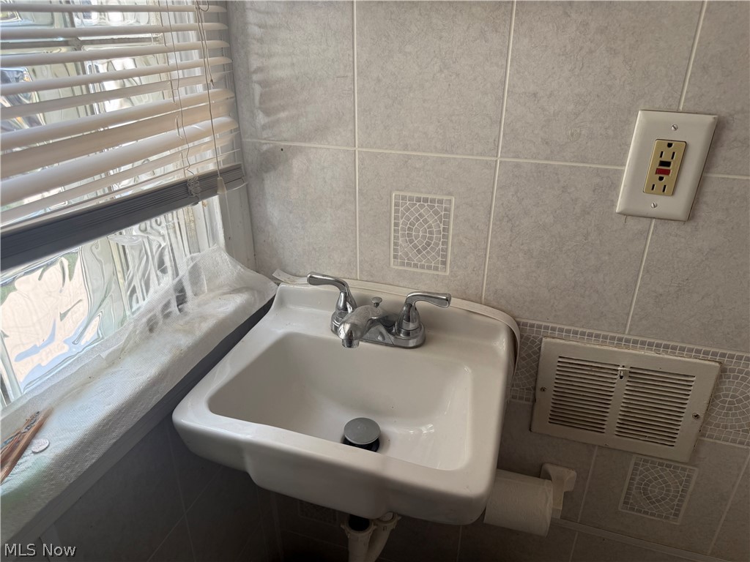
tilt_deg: -26.9
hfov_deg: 71.6
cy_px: 281
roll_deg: -0.3
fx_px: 520
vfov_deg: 56.8
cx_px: 375
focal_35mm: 24
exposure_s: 1/318
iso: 100
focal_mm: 6.76
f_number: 1.78
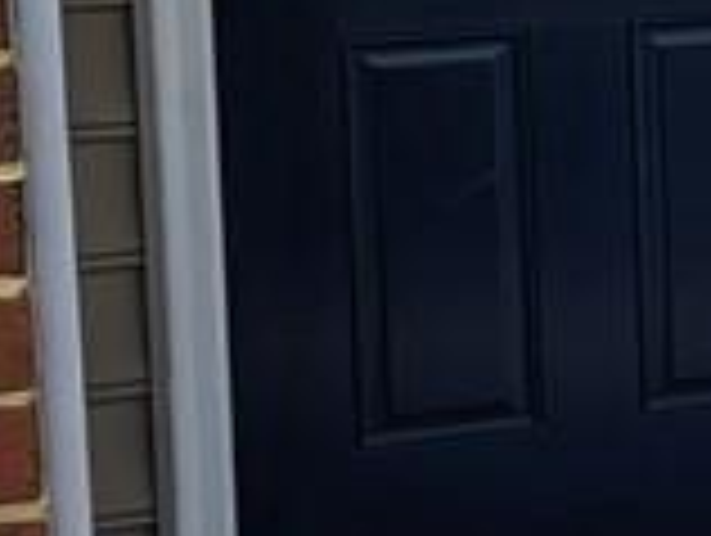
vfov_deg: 9.5
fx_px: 3188
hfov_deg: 10.8
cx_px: 1712
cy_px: -54
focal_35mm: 155
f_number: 1.85
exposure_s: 1/1855
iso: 43
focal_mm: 6.81
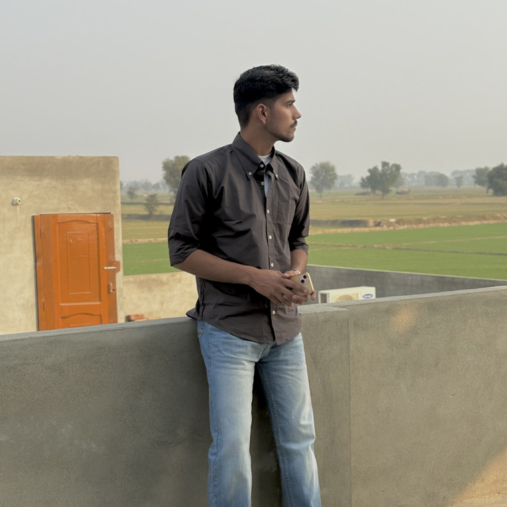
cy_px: 320
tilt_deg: -6.2
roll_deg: +0.0
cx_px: 253
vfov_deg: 27.6
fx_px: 1027
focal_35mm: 62
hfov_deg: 27.7
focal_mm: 5.96
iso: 32
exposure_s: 1/1099
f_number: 1.6
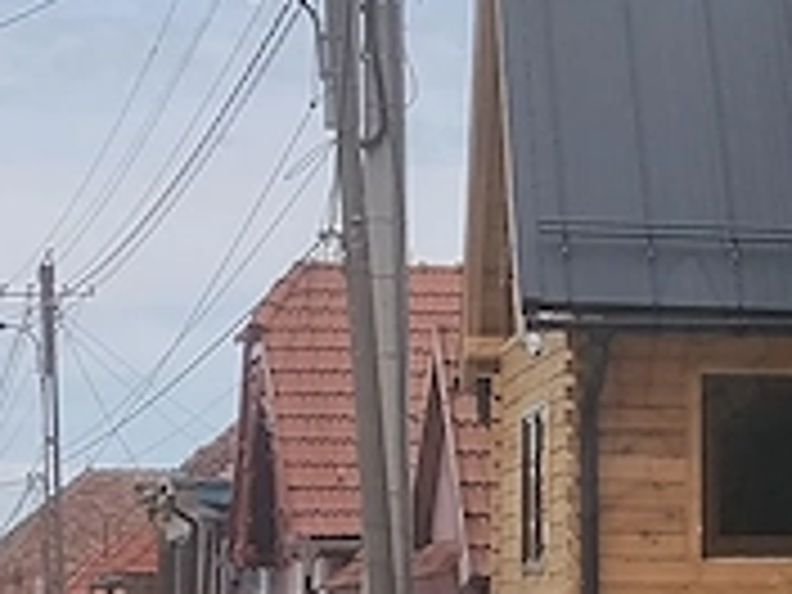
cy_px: 558
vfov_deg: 9.0
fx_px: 3775
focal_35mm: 165
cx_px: 1058
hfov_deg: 11.6
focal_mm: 4.22
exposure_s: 1/1421
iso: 50
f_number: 1.8
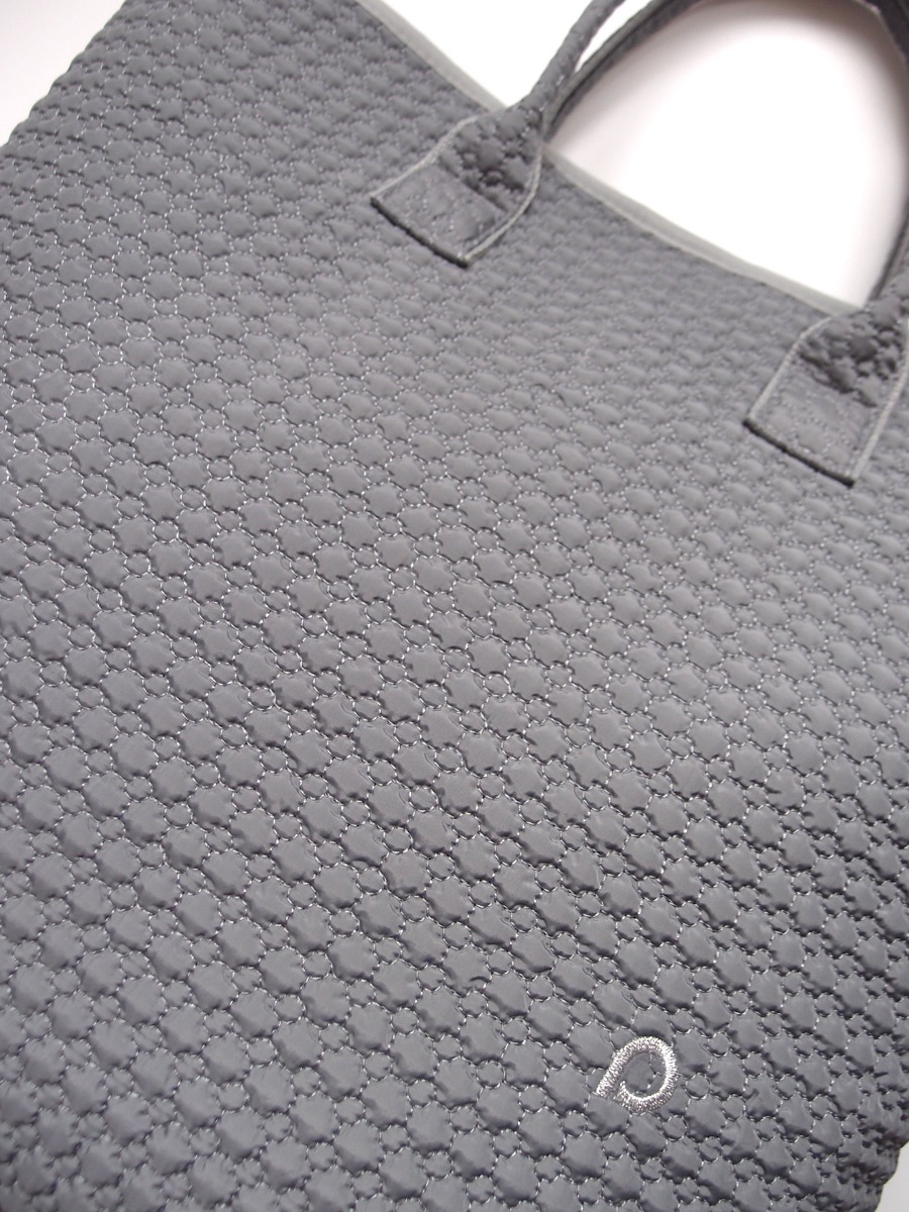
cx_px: 454
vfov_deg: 63.4
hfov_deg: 49.7
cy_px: 606
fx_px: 980
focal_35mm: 28
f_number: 1.8
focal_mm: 6
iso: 100
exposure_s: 1/60
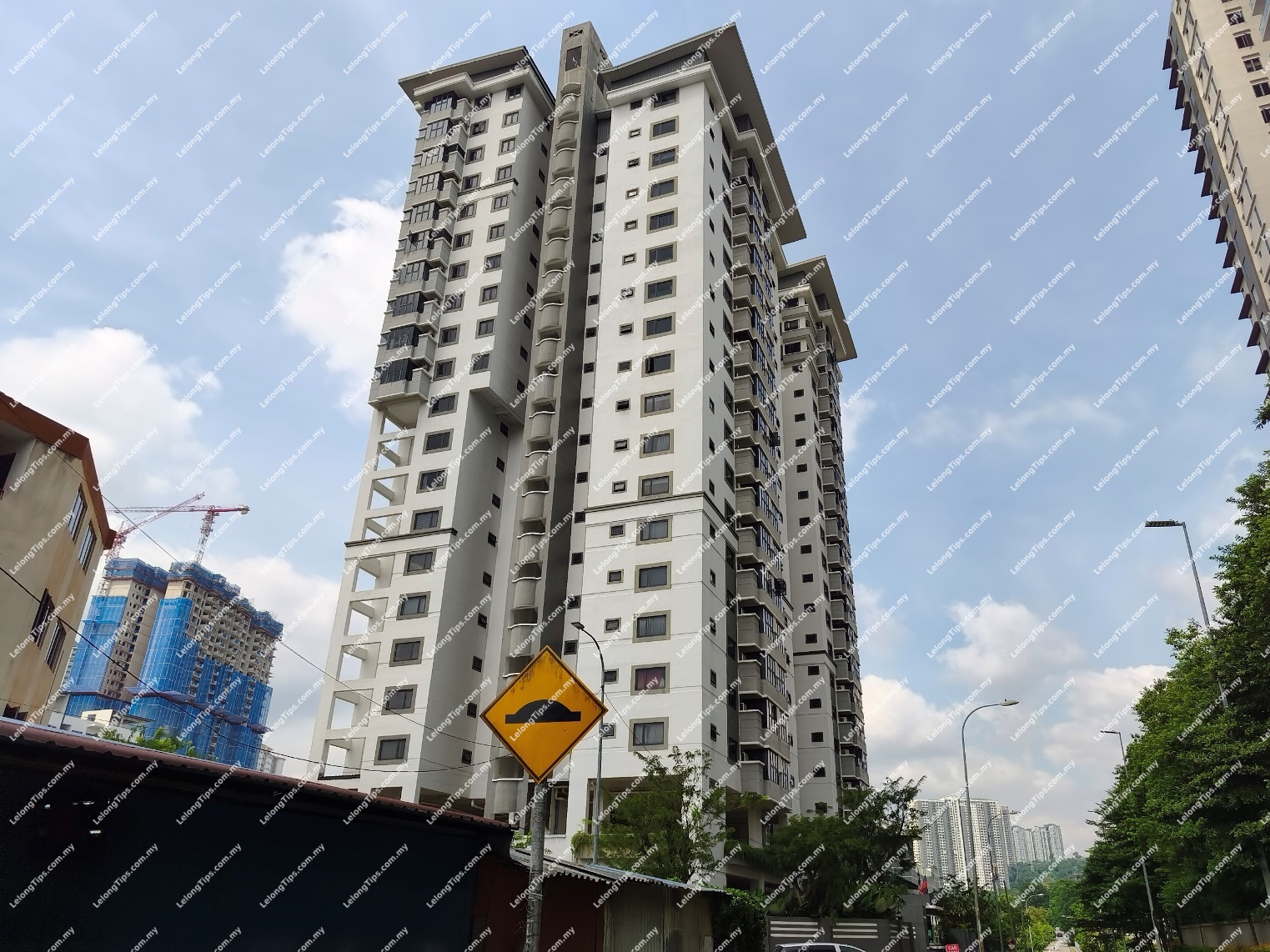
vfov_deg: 58.9
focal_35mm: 23
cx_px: 635
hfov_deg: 73.9
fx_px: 844
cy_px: 476
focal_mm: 6.06
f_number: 1.7
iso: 50
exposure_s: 1/822
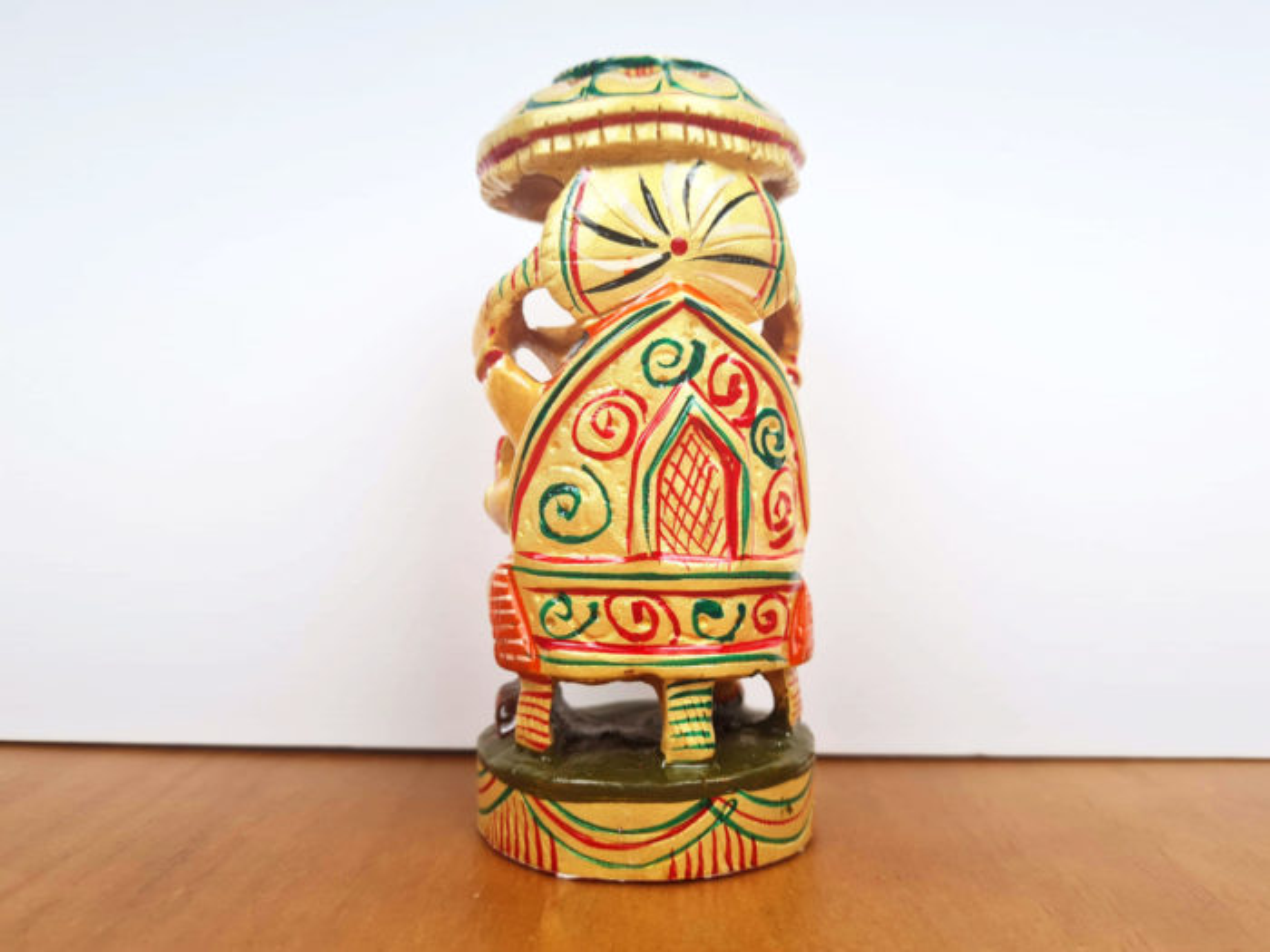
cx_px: 635
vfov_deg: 53.1
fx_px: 954
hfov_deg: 67.3
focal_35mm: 26
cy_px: 476
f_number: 1.8
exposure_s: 1/262
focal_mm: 5.4
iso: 50
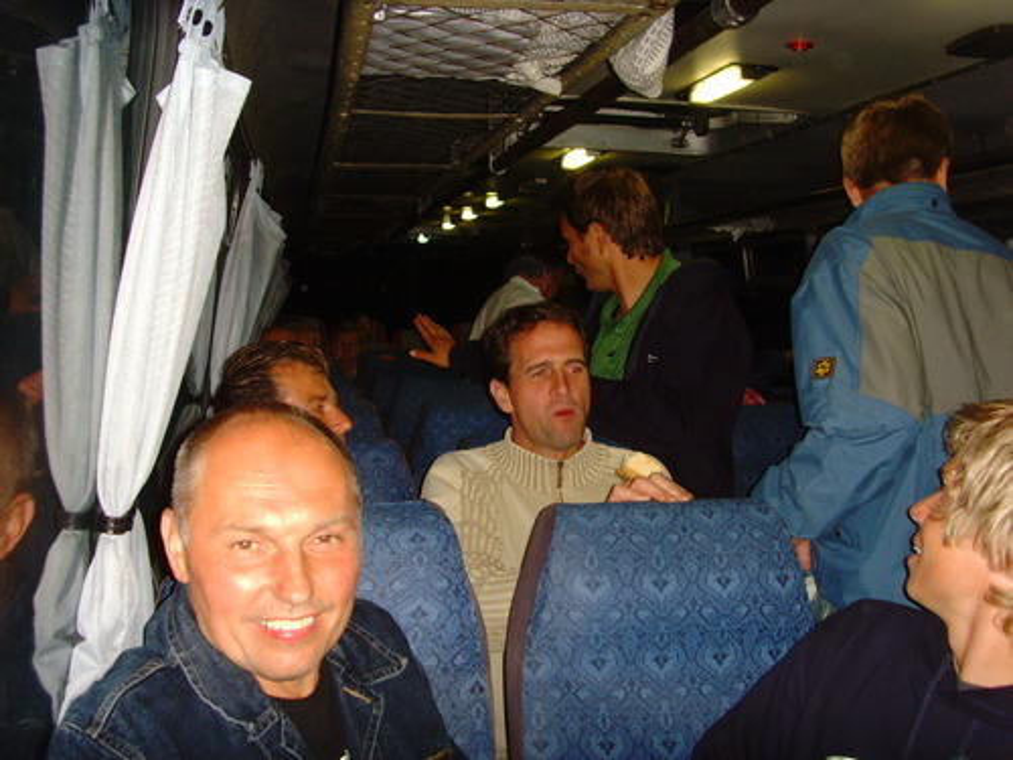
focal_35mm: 39
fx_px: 1141
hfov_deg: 47.9
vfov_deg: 36.8
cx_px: 506
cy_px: 380
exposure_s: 1/45
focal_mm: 6.6
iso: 200
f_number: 3.5
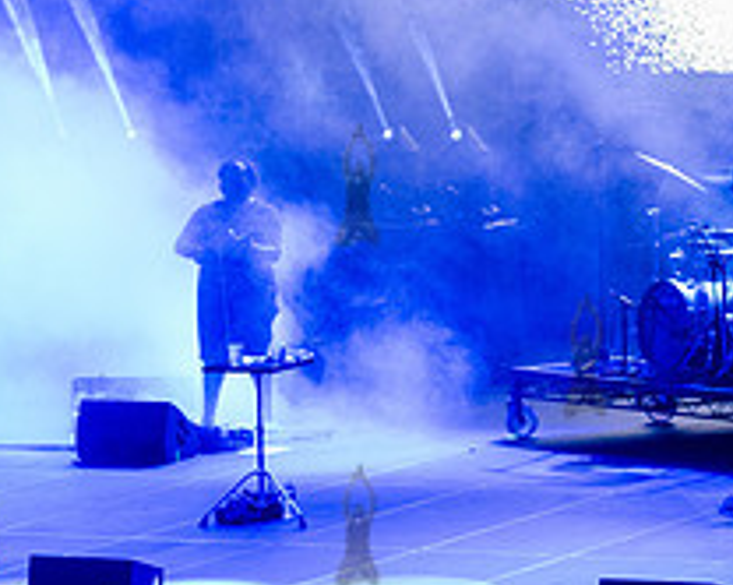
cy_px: 354
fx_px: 6350
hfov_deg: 6.6
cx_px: -99
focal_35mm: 293
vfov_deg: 5.3
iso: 5000
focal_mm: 105
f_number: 3.5
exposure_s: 1/400
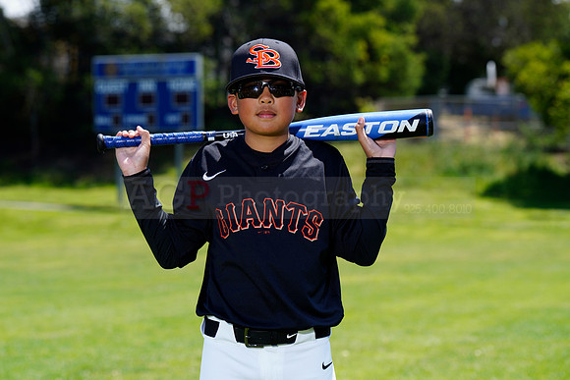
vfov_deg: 9.9
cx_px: 285
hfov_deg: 14.9
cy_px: 190
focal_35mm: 138
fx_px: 2185
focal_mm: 138
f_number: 6.3
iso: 100
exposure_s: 1/250
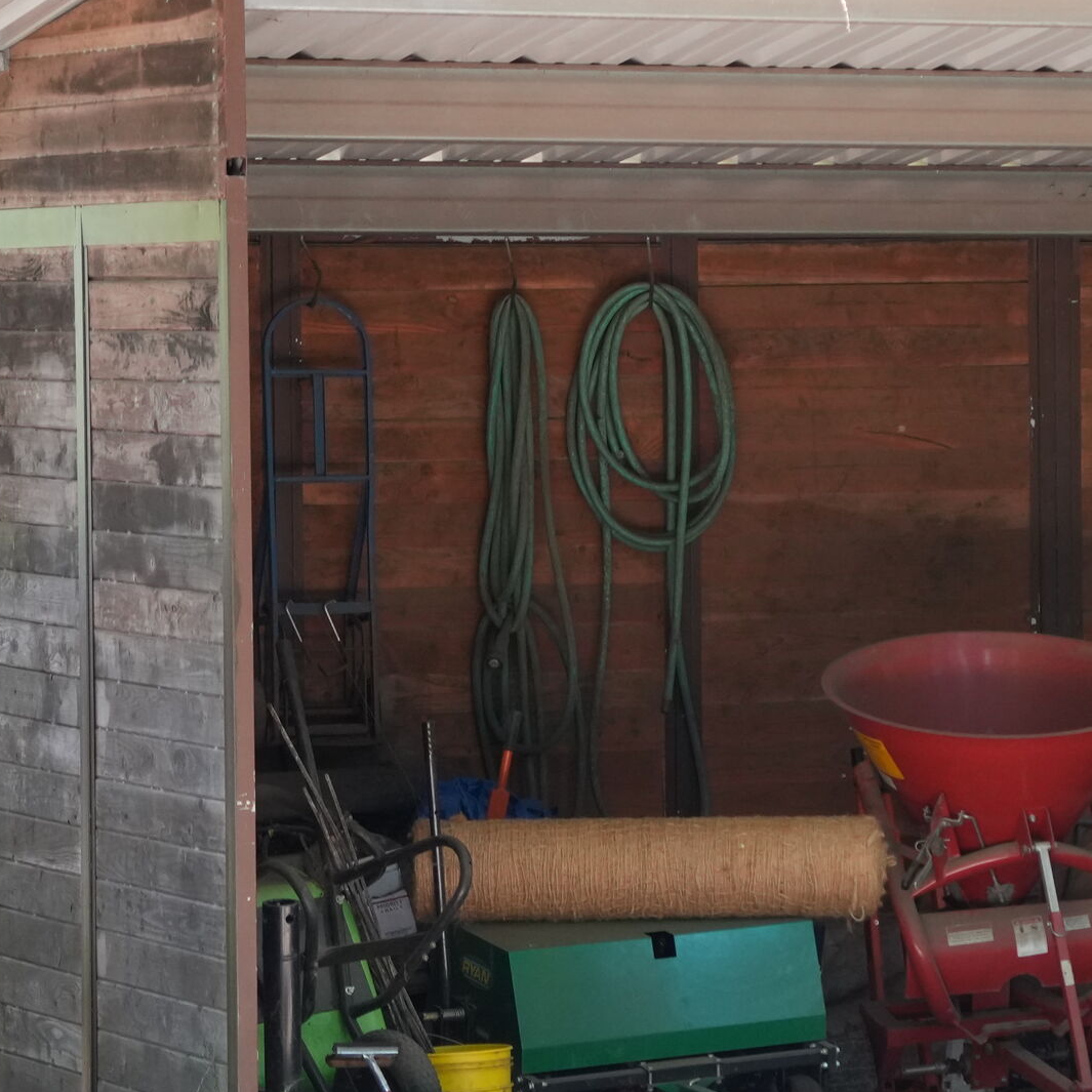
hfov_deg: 8.6
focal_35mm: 200
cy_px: 480
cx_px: 1609
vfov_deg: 8.7
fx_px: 7138
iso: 1000
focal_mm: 58
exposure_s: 1/100
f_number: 4.5
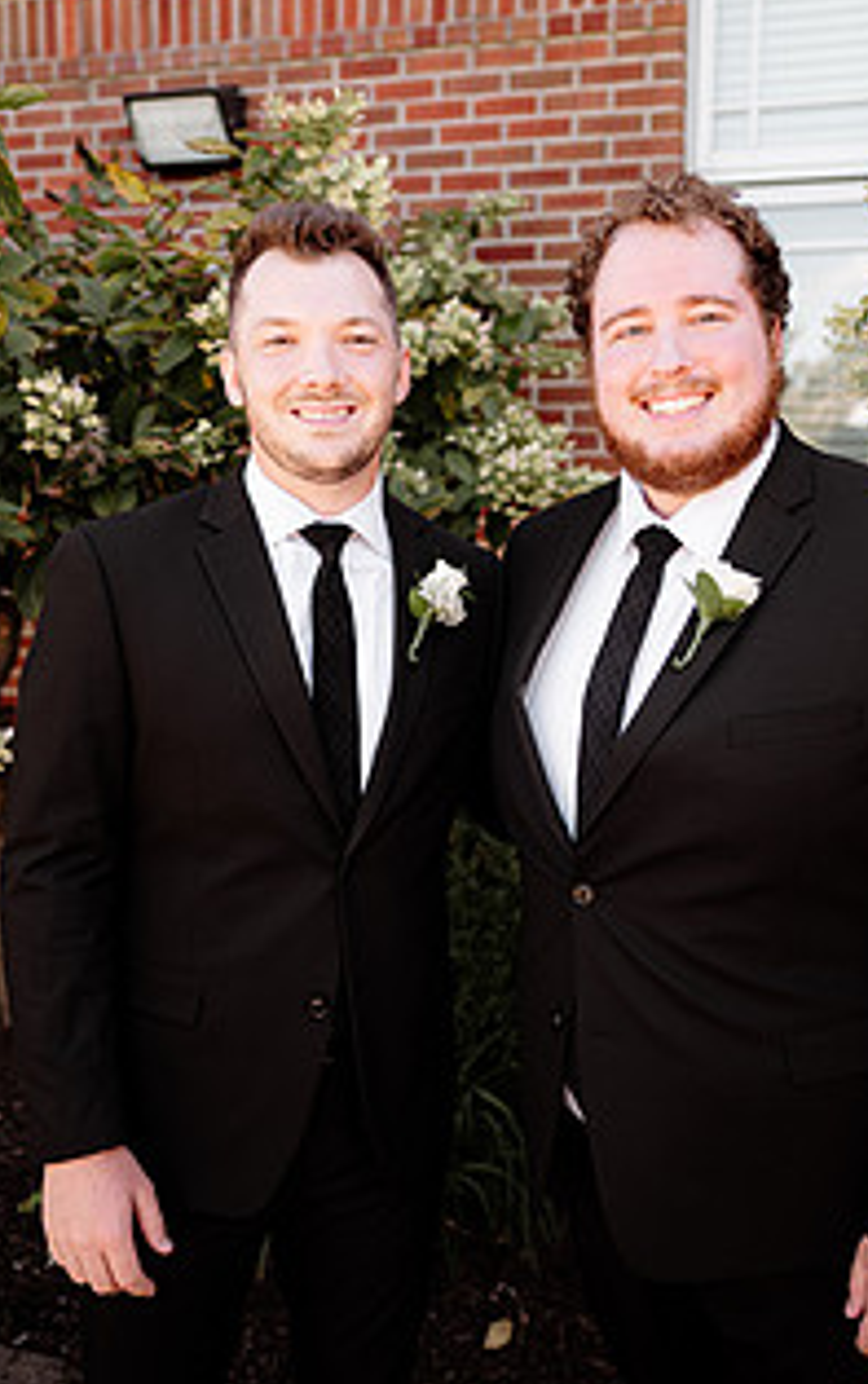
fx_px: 1321
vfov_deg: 55.2
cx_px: 467
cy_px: 648
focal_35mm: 35
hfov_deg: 36.4
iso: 125
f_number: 2.2
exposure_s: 1/500
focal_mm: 24
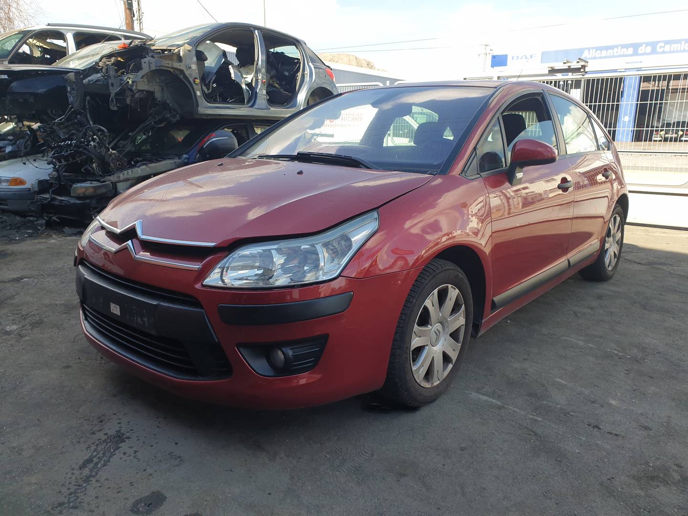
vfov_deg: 53.1
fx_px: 517
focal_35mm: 26
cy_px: 258
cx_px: 344
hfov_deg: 67.3
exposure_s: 1/596
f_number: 2.4
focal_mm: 4.3
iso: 50
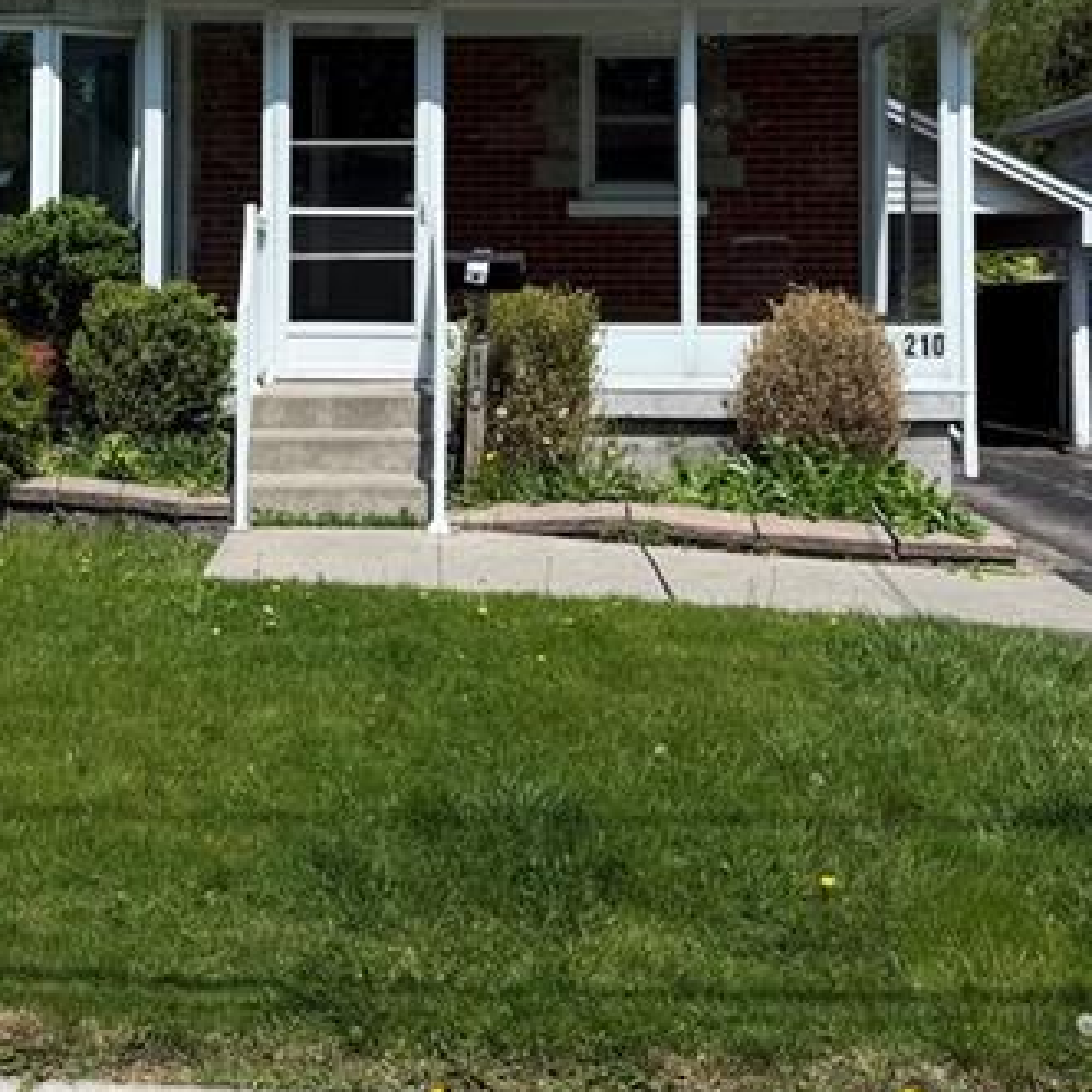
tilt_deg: +3.9
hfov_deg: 34.5
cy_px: 187
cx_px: 411
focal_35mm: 49
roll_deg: -0.4
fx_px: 1749
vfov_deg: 33.5
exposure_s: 1/4673
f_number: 1.78
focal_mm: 6.76
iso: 80
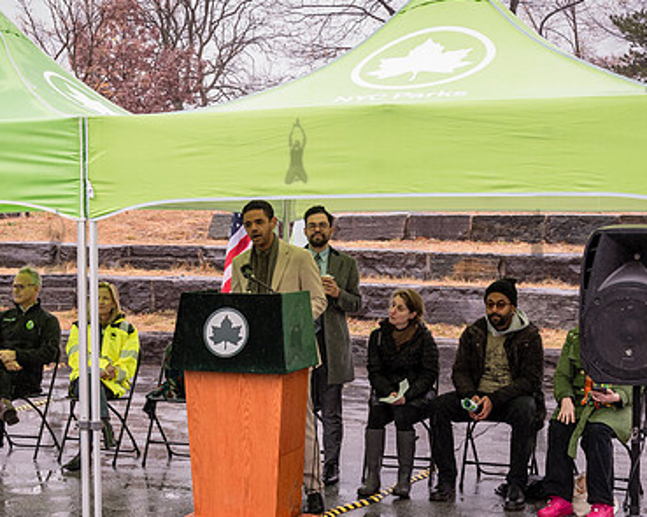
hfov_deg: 30.9
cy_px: 315
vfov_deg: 24.9
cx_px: 255
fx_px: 1168
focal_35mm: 61
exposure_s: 1/250
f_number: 6.3
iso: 640
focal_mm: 35
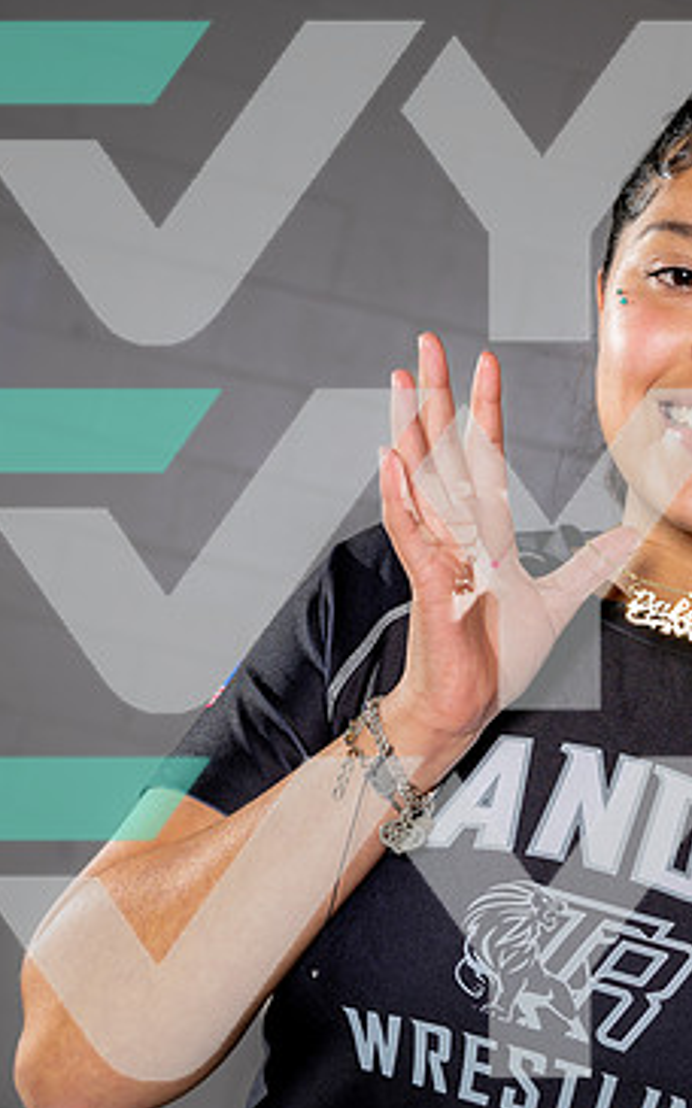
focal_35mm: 81
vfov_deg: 25.5
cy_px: 551
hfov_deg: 15.8
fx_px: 2445
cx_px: 677
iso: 320
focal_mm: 50
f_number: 5.6
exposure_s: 1/250
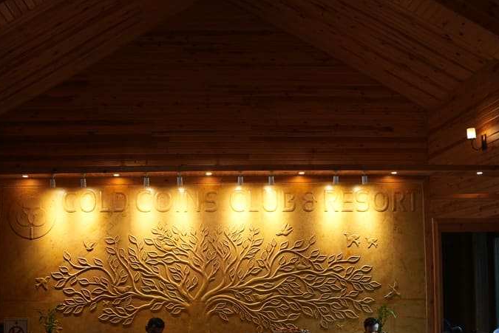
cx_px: 211
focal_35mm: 49
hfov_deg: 40.4
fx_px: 676
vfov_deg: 27.5
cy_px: 236
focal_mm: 27.4
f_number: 2.8
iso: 1250
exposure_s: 1/160
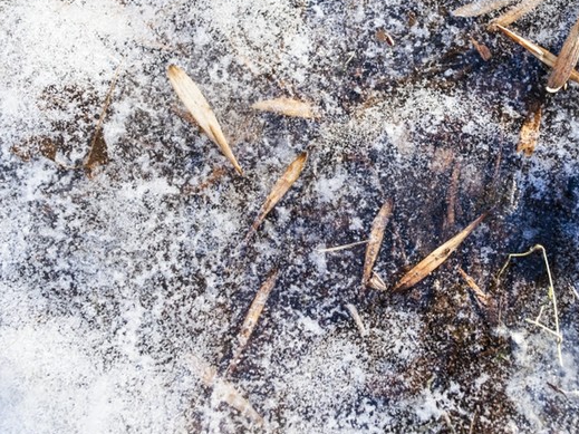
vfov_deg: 18.3
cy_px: 120
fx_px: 1338
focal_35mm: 80
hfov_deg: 24.2
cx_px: 412
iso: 200
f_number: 4.8
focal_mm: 32
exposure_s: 1/125
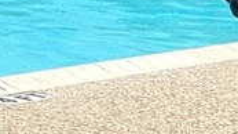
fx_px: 2232
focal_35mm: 354
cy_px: -70
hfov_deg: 6.0
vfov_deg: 3.4
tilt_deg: -6.6
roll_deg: -4.8
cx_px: 444
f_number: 2
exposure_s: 1/1845
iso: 20
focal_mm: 6
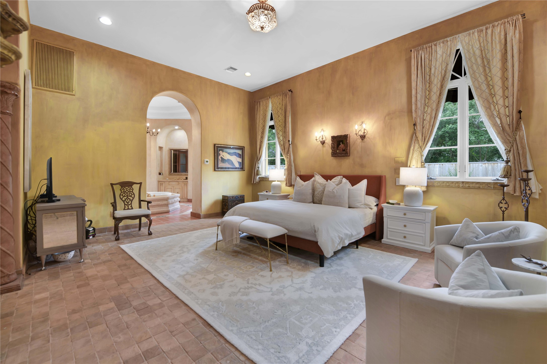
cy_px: 182
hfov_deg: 100.4
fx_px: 228
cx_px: 274
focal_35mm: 15
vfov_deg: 77.3
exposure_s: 1/6
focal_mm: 15
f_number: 8
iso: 100
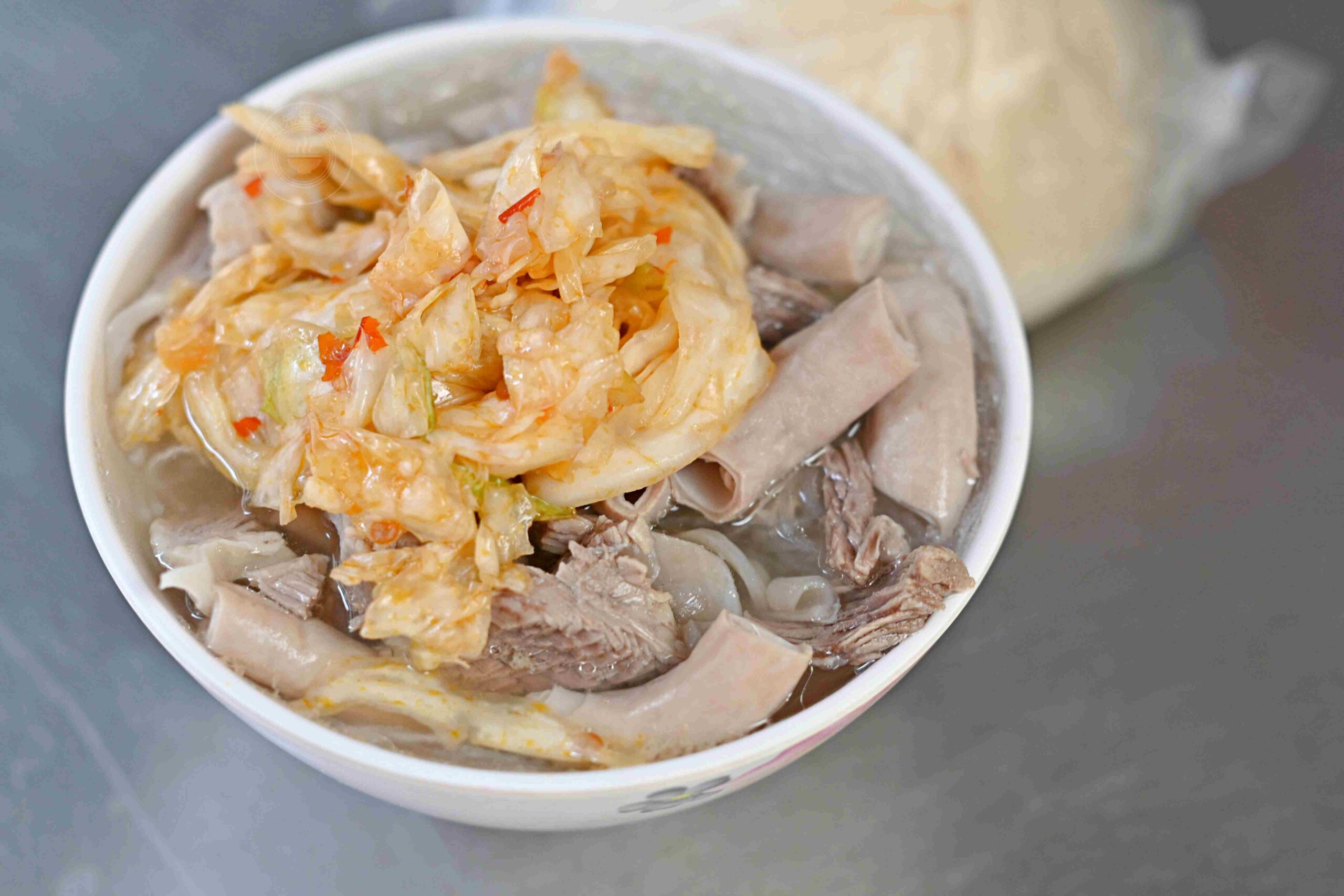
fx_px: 2800
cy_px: 448
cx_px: 672
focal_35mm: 75
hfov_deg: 27.0
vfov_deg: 18.2
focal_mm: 50
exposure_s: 1/200
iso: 250
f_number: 2.5
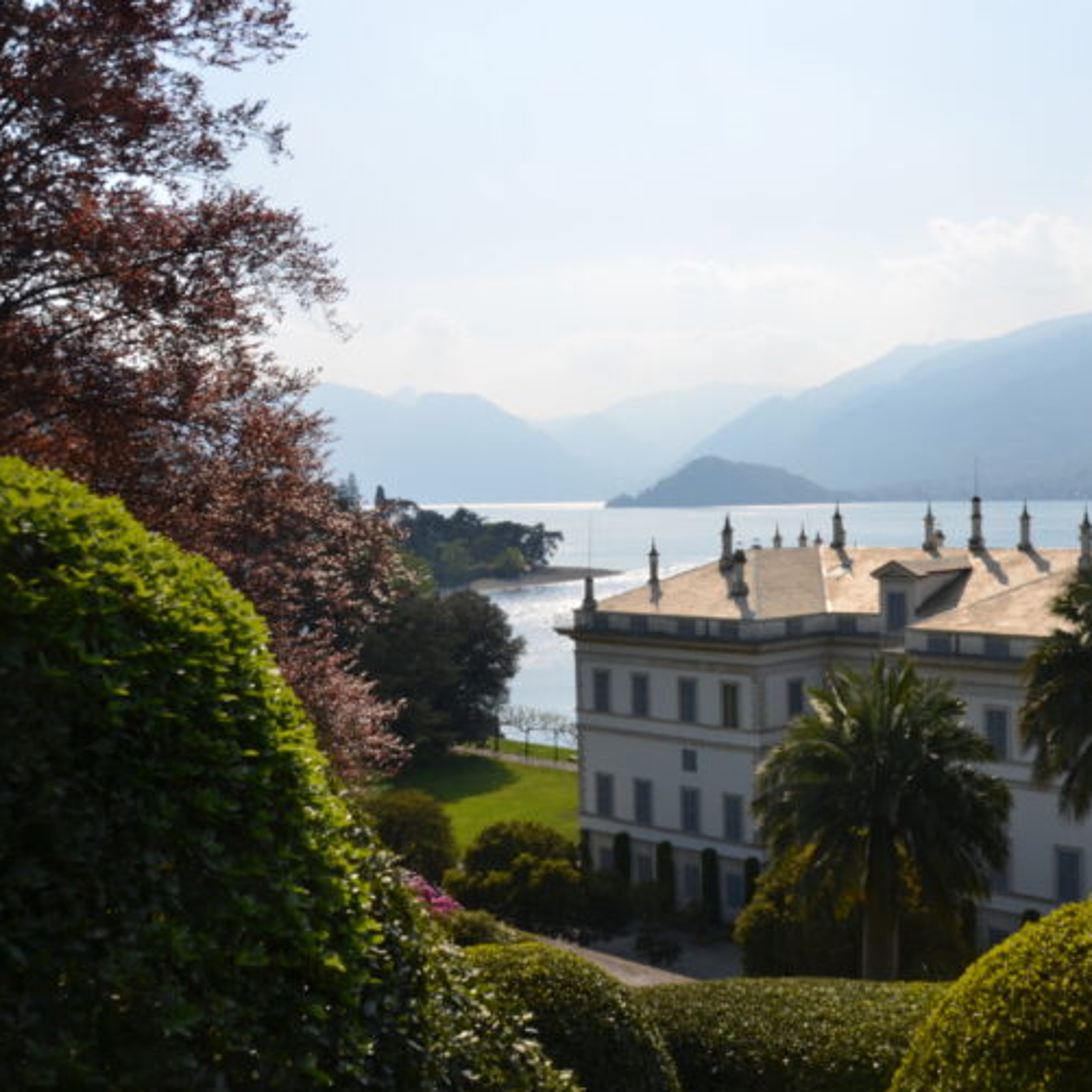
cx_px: 835
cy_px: 544
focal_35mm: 39
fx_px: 1392
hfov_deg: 41.4
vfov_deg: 42.8
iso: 100
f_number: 11
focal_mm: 20
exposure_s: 1/250
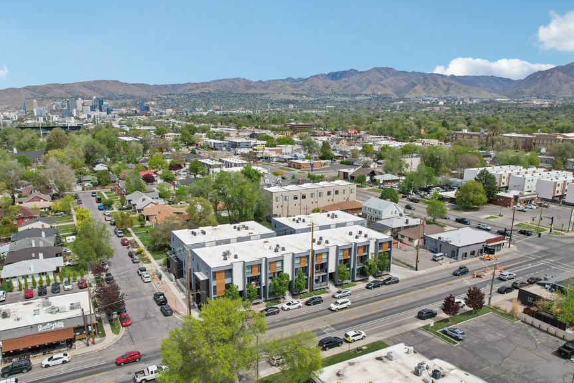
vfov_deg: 49.5
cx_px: 271
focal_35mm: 26
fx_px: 415
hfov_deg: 69.3
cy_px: 213
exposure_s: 1/4000
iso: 140
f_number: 2.8
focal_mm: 8.4
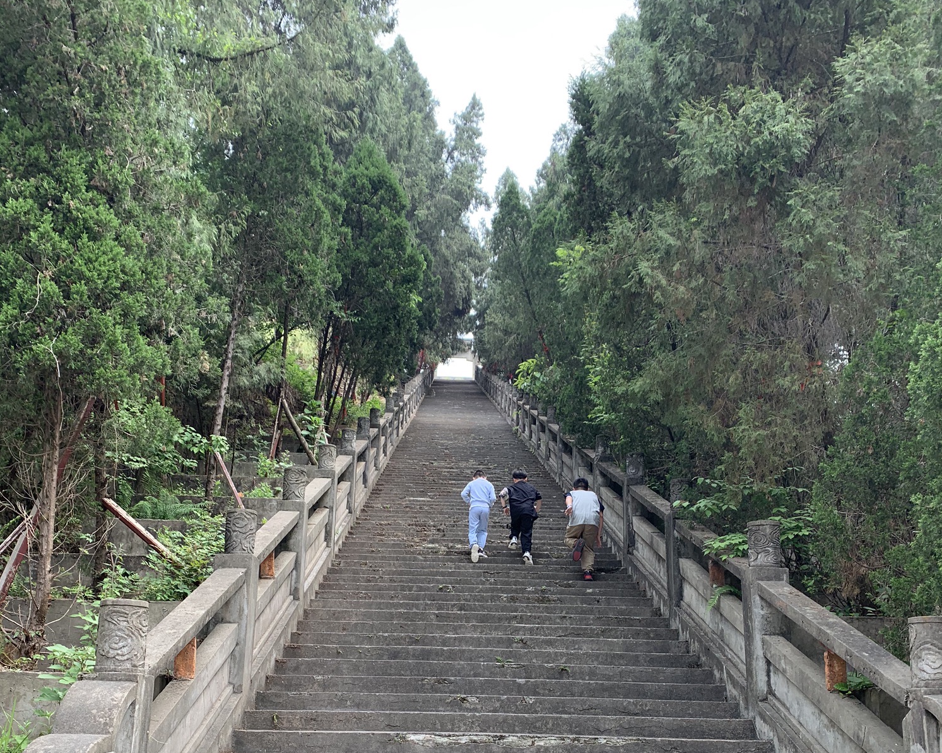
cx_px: 471
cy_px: 568
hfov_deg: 52.9
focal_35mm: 34
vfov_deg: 42.0
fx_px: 948
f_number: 1.8
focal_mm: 4.25
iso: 25
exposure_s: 1/455
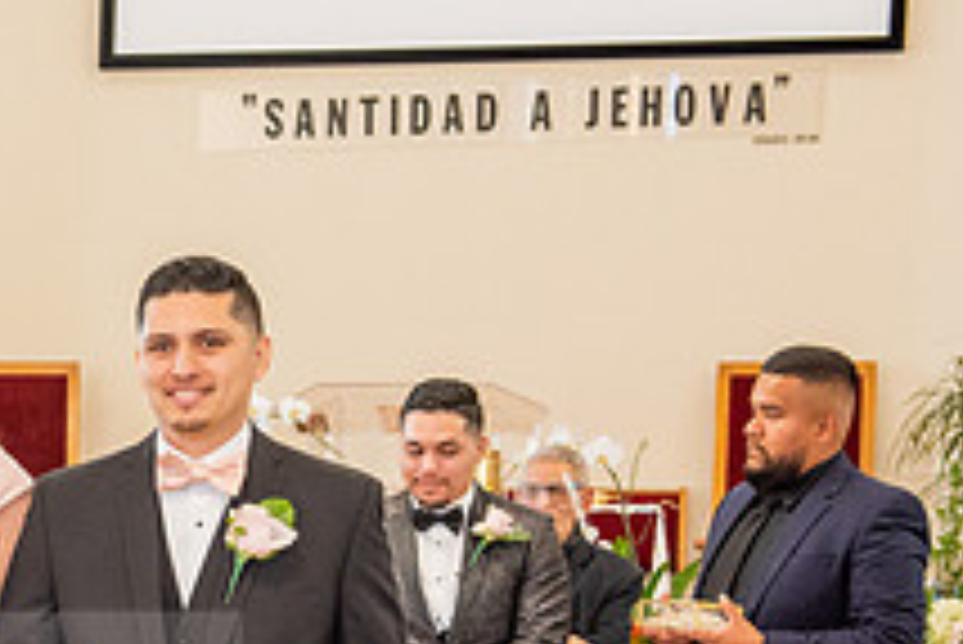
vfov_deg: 11.8
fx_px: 3051
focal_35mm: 114
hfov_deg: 17.2
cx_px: -140
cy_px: 718
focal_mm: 42
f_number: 5
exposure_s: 1/100
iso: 1250
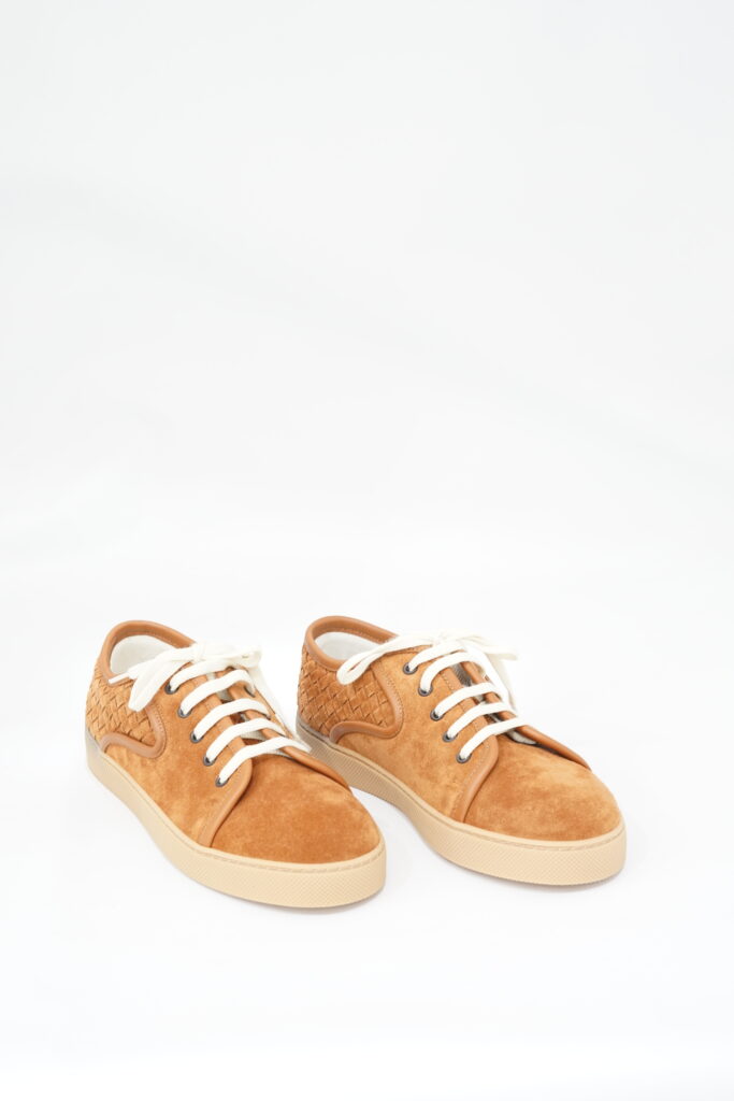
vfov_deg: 39.6
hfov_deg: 27.0
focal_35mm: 50
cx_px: 367
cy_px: 550
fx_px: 1529
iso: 640
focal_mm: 50
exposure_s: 1/2
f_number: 6.3
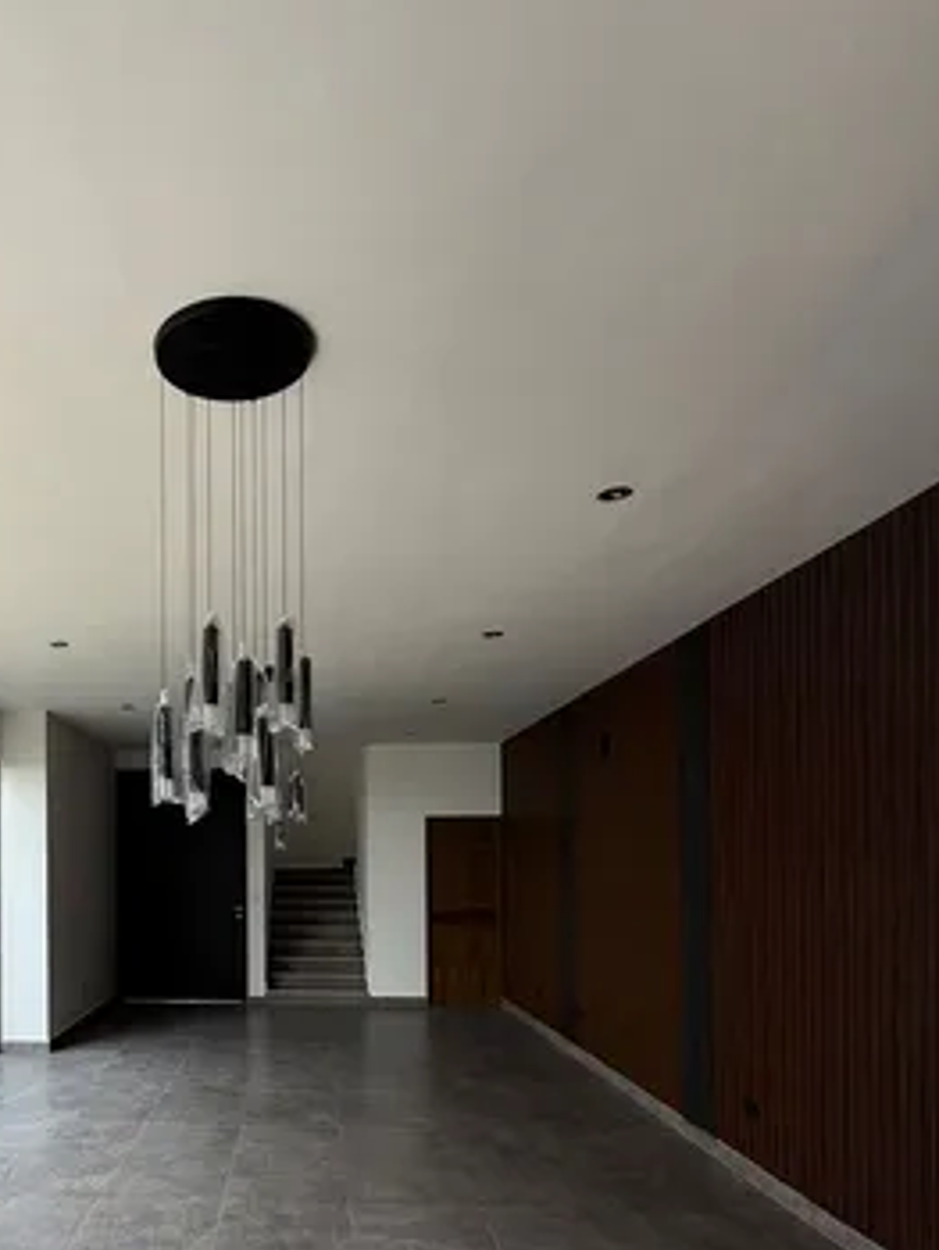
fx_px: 867
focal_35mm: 24
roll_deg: -0.4
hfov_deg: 54.3
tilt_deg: -0.4
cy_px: 868
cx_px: 236
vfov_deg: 68.8
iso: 40
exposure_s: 1/142
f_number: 2.2
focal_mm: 2.22
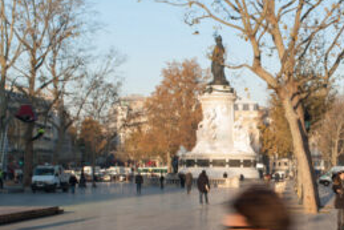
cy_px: 162
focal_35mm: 81
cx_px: 292
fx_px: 774
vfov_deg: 16.8
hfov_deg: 24.5
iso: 200
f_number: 11
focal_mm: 35
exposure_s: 1/60
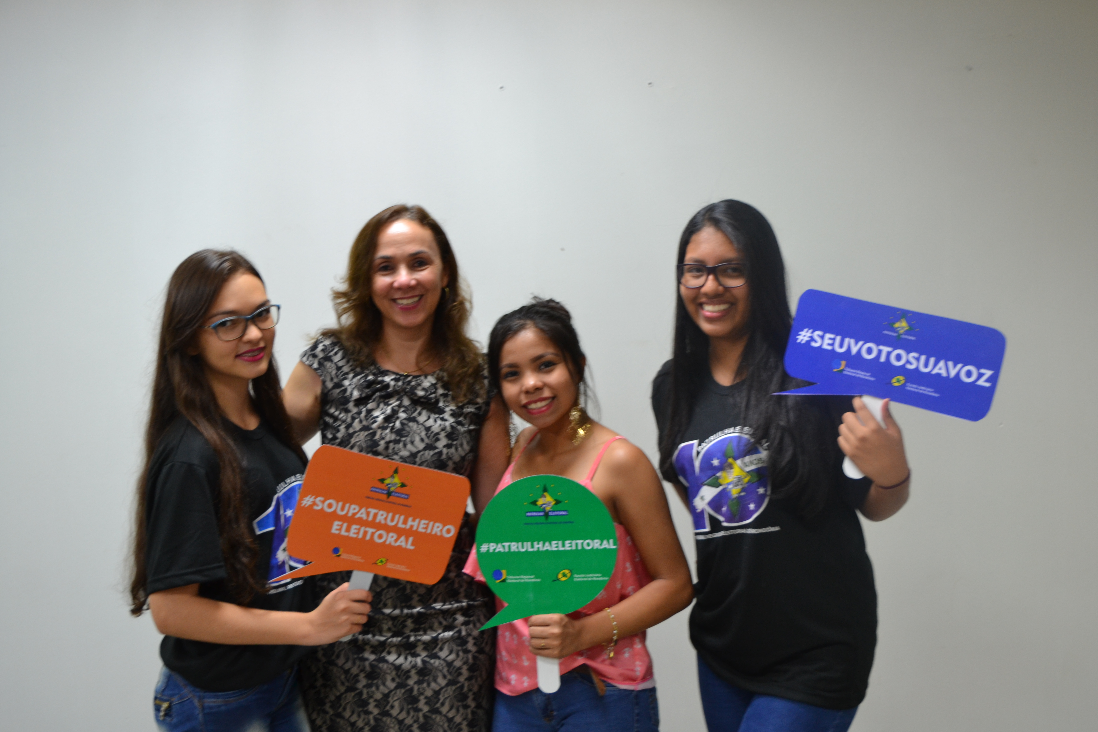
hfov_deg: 47.9
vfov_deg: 33.0
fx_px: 1235
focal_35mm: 40
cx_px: 549
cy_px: 366
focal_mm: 27
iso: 400
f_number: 4
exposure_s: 1/20
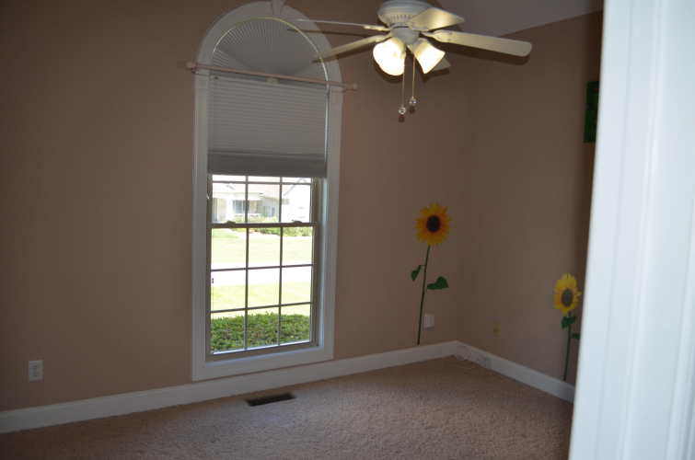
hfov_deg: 67.5
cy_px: 230
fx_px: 520
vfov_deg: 47.7
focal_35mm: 27
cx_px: 348
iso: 180
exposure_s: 1/200
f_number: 3.5
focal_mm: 18
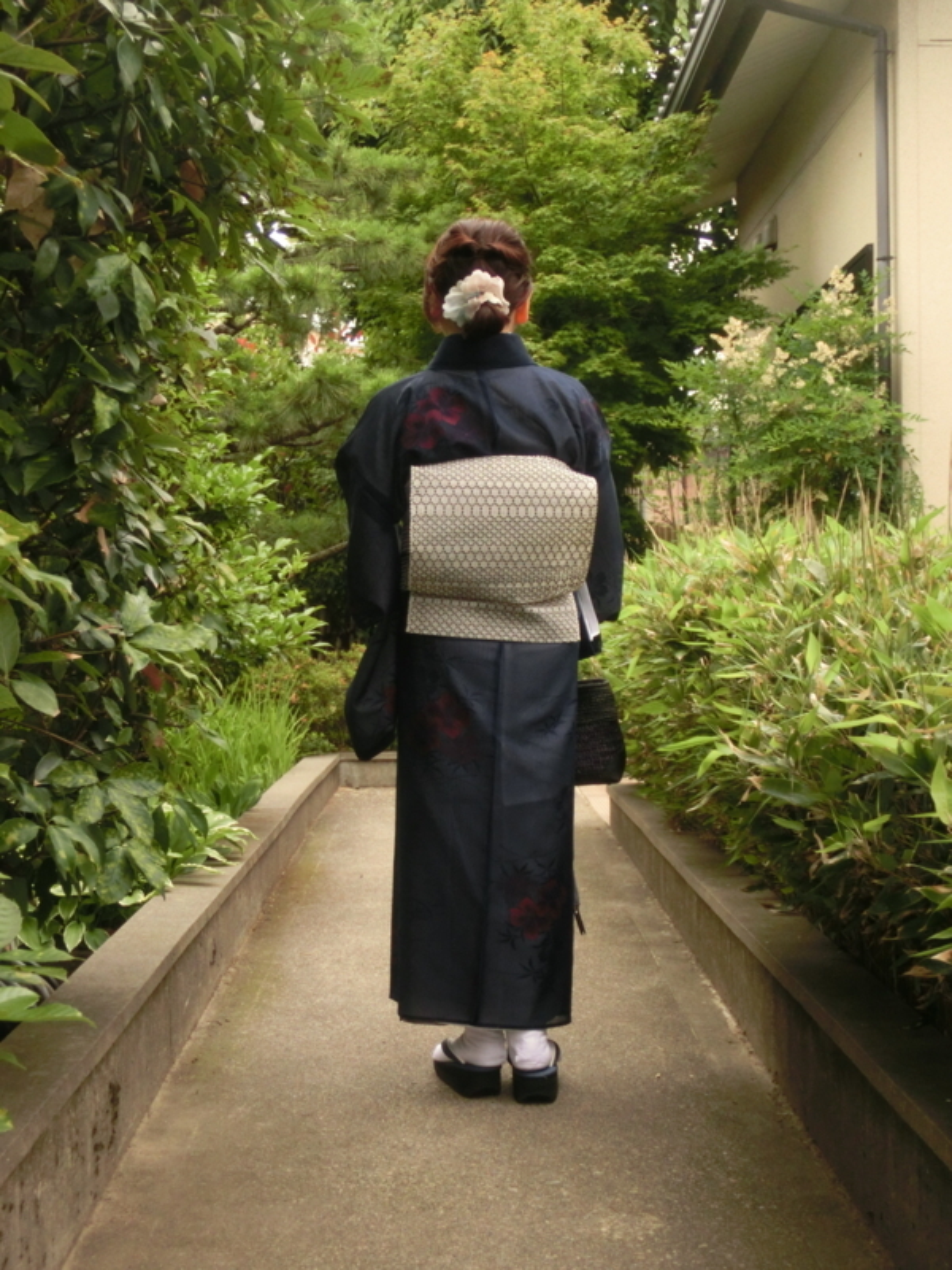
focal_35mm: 50
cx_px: 476
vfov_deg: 38.2
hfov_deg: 29.1
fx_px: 1833
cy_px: 635
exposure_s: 1/250
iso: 400
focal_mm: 9.16
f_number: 4.3
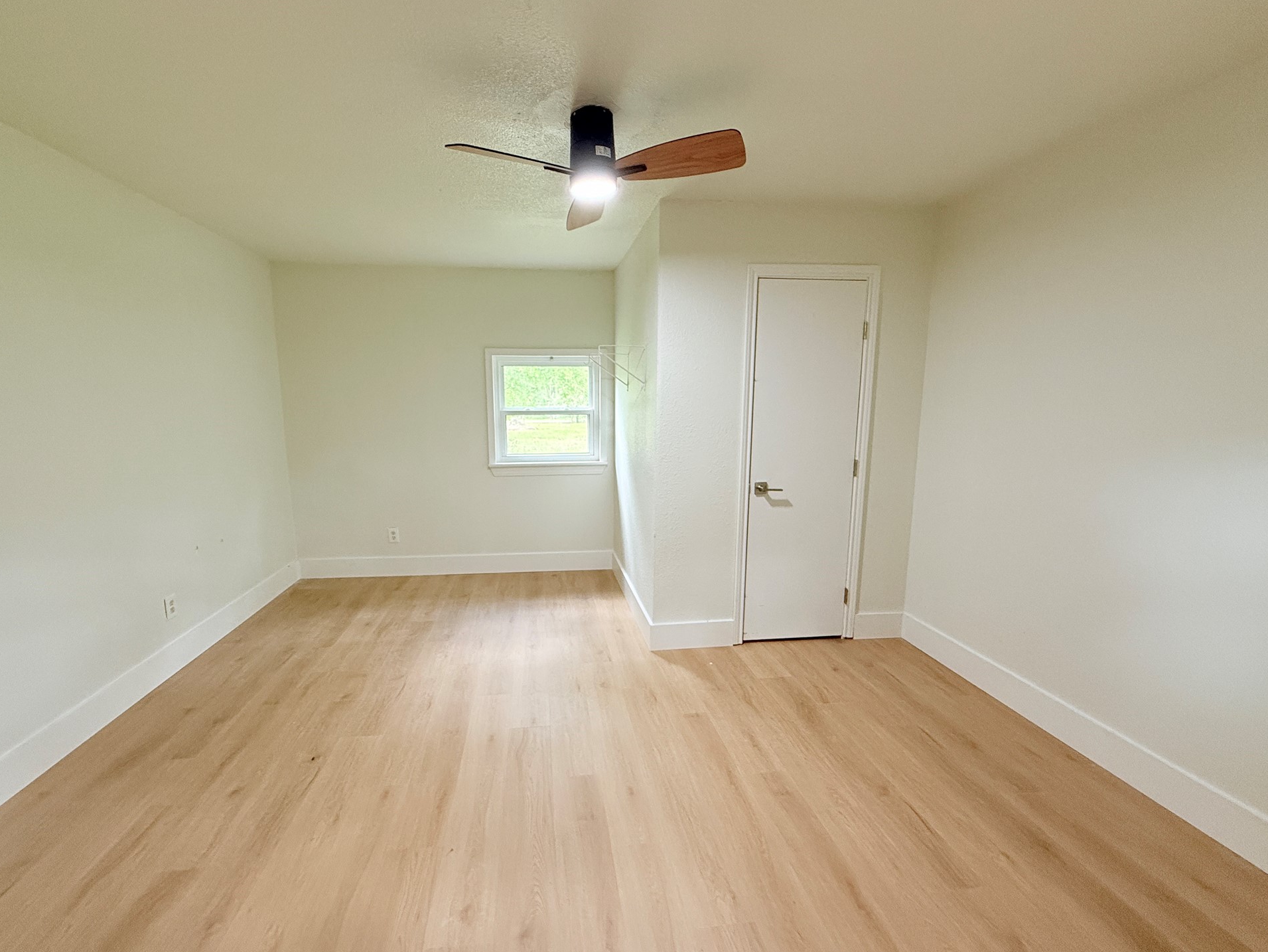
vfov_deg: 81.8
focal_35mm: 15
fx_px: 550
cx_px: 597
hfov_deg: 98.0
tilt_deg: -8.6
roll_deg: -0.2
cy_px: 484
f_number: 2.2
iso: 320
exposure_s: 1/120
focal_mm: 2.22
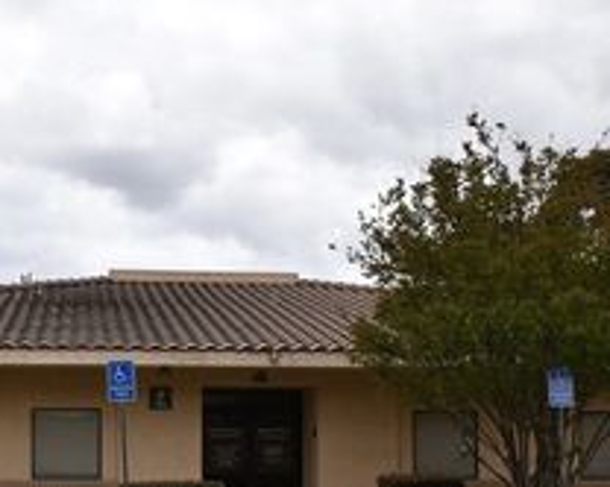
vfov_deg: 24.4
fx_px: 1100
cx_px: 194
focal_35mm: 61
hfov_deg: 30.7
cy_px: 409
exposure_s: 1/250
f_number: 8
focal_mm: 18
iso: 125
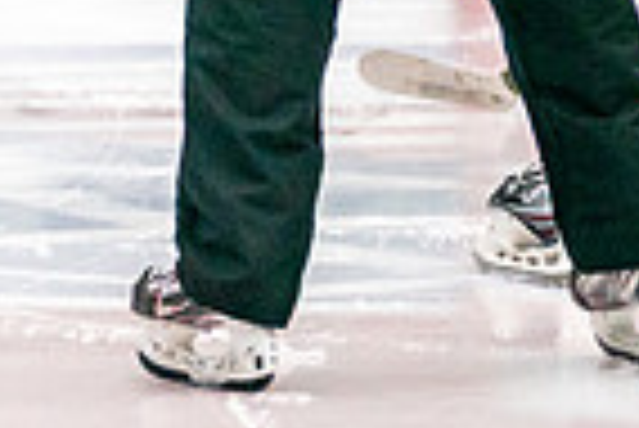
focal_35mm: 652
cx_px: 986
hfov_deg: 3.1
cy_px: -122
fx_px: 11585
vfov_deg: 2.1
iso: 3200
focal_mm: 130
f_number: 2.8
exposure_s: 1/1250
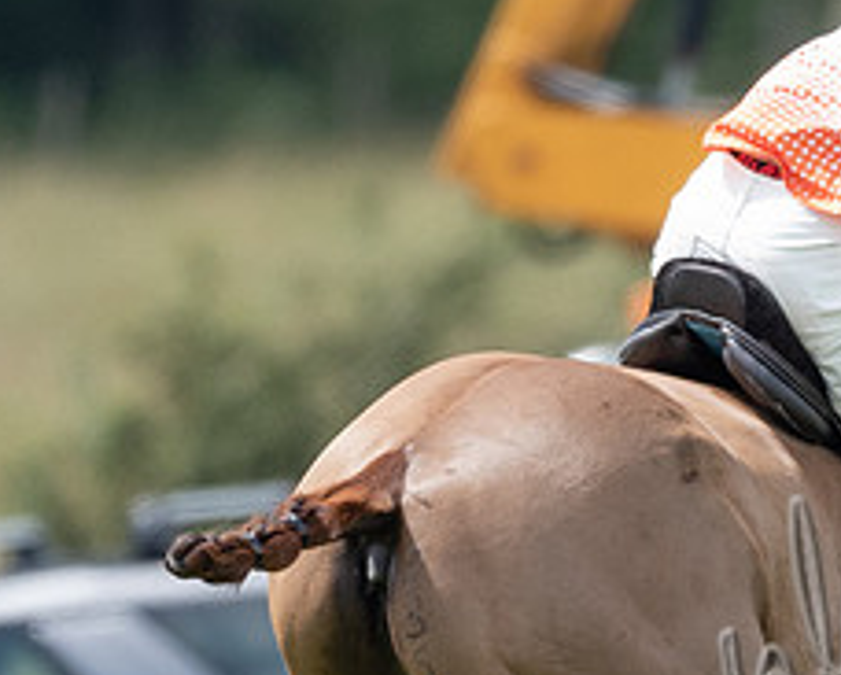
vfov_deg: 0.7
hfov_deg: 0.8
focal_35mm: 2365
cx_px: 922
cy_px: 681
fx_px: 58941
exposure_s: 1/1600
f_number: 4
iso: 320
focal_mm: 500
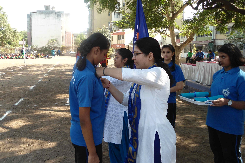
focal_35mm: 32
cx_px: 100
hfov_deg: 58.3
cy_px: 84
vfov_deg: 41.1
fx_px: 218
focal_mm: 4.7
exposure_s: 1/200
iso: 80
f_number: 2.8
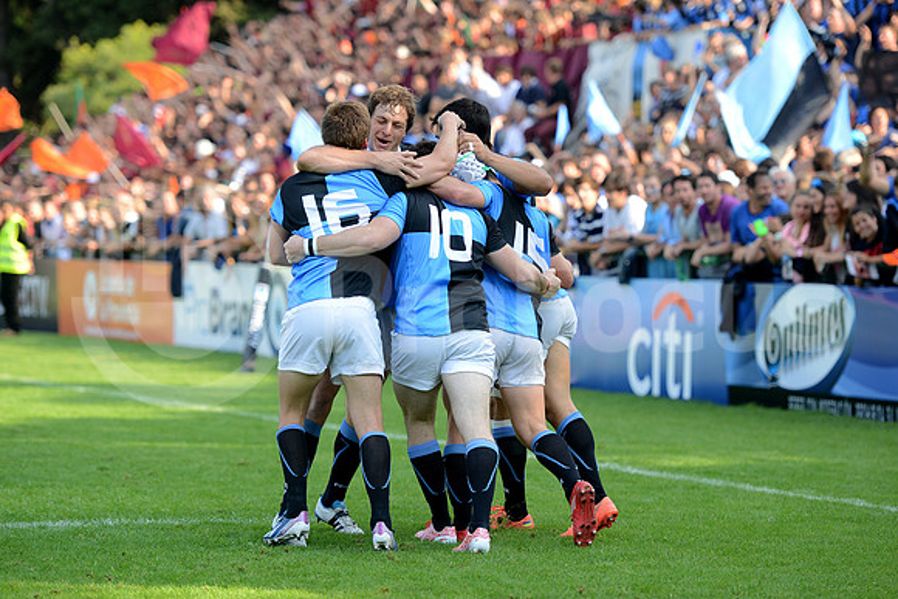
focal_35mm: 135
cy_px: 300
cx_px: 449
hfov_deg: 15.2
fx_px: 3368
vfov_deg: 10.2
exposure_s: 1/500
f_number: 2.8
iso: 250
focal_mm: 135
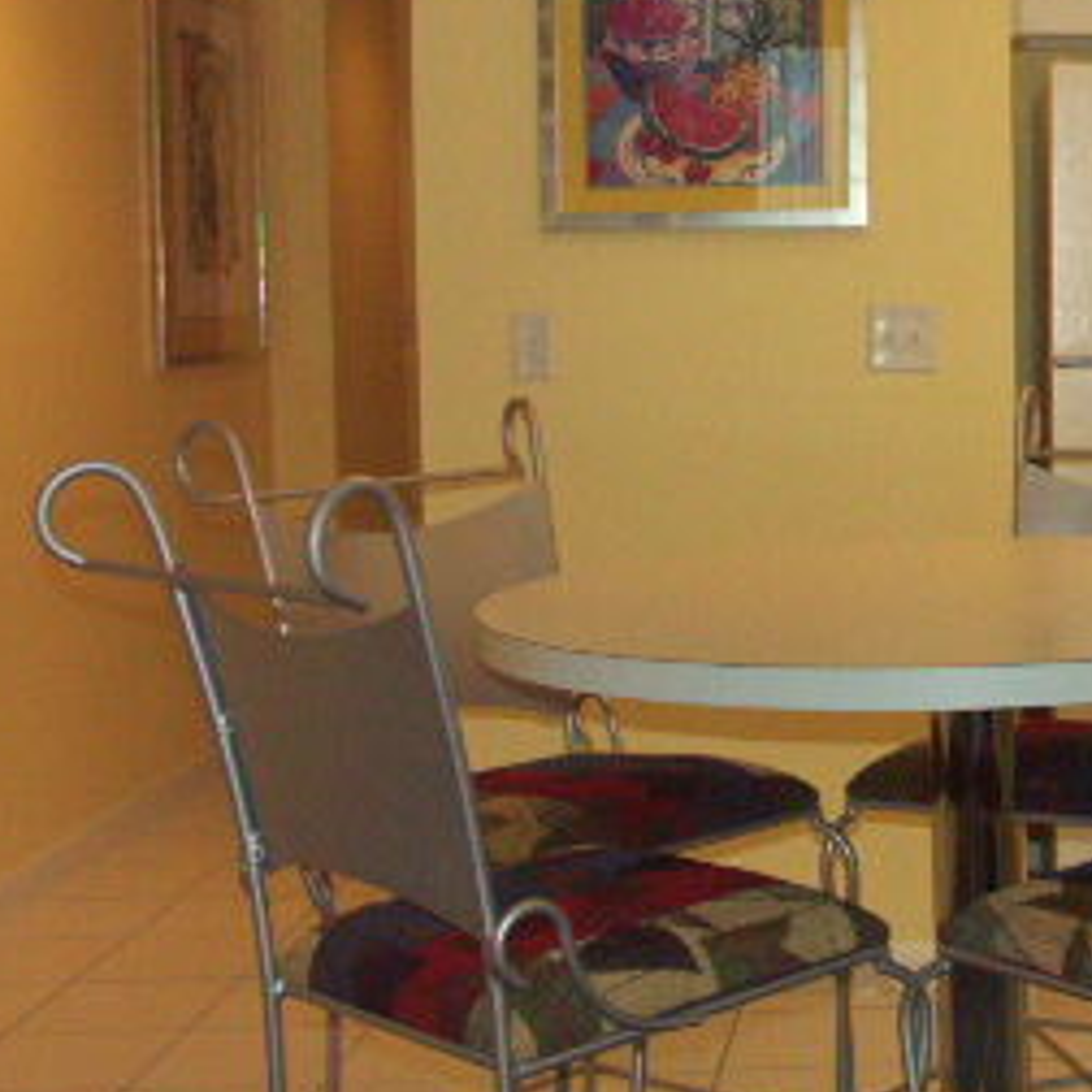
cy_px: 386
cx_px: 1265
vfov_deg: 26.4
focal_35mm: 65
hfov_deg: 24.3
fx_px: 2320
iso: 400
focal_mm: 7.55
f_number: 2.8
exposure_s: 1/200
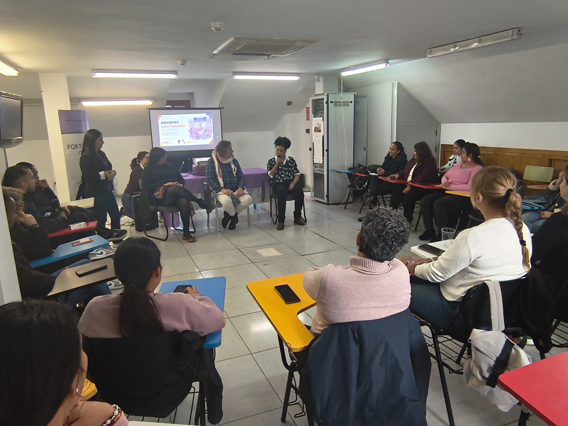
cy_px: 213
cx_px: 284
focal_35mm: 23
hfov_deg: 73.9
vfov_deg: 58.9
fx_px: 378
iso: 320
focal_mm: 1.65
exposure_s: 1/33.3
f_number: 2.2
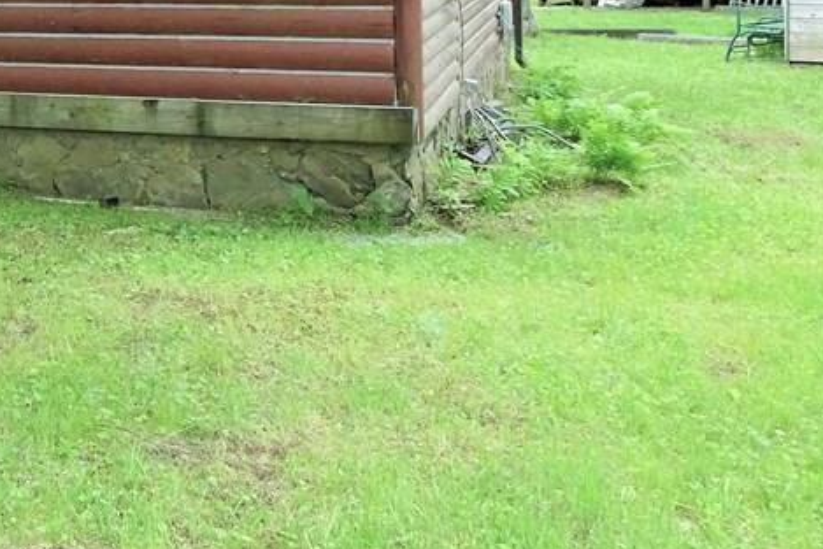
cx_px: -67
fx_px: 1349
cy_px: -32
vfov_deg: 22.0
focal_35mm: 59
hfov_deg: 30.6
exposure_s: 1/250
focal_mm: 4.45
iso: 400
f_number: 3.5
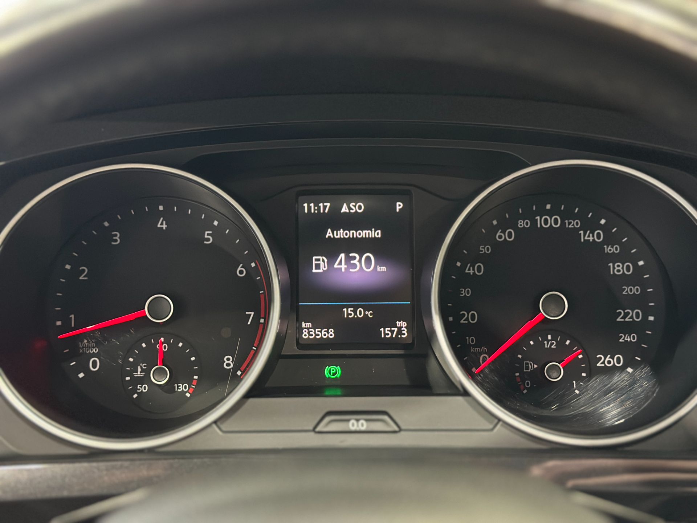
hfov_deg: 39.7
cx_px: 348
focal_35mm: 48
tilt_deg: -20.6
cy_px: 262
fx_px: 966
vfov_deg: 30.3
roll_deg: +0.4
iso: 800
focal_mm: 6.86
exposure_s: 1/30
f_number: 1.78
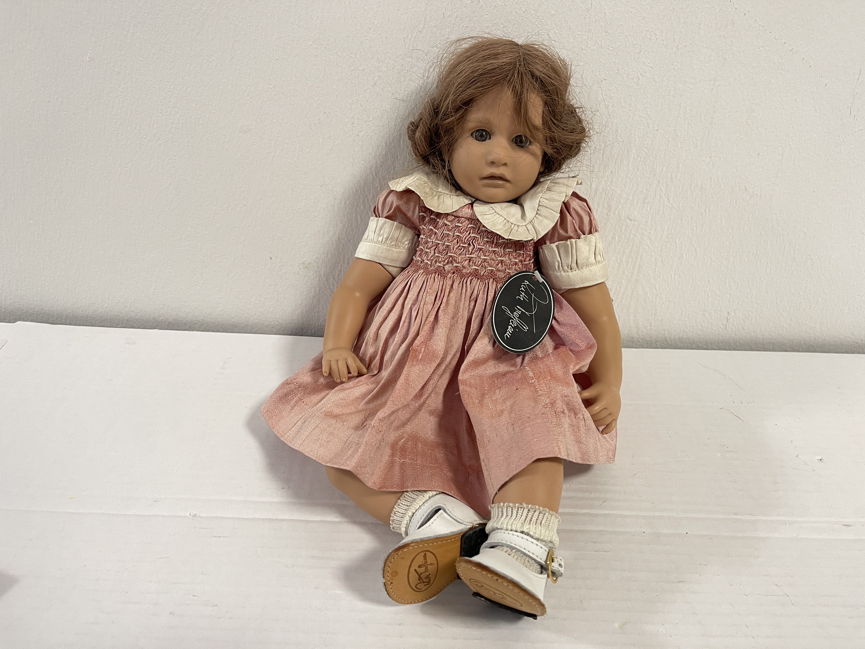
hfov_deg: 69.4
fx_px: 625
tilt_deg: -25.6
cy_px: 324
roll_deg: -2.0
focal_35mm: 25
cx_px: 432
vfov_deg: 54.9
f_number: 1.6
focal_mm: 5.1
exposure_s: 1/50
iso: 100
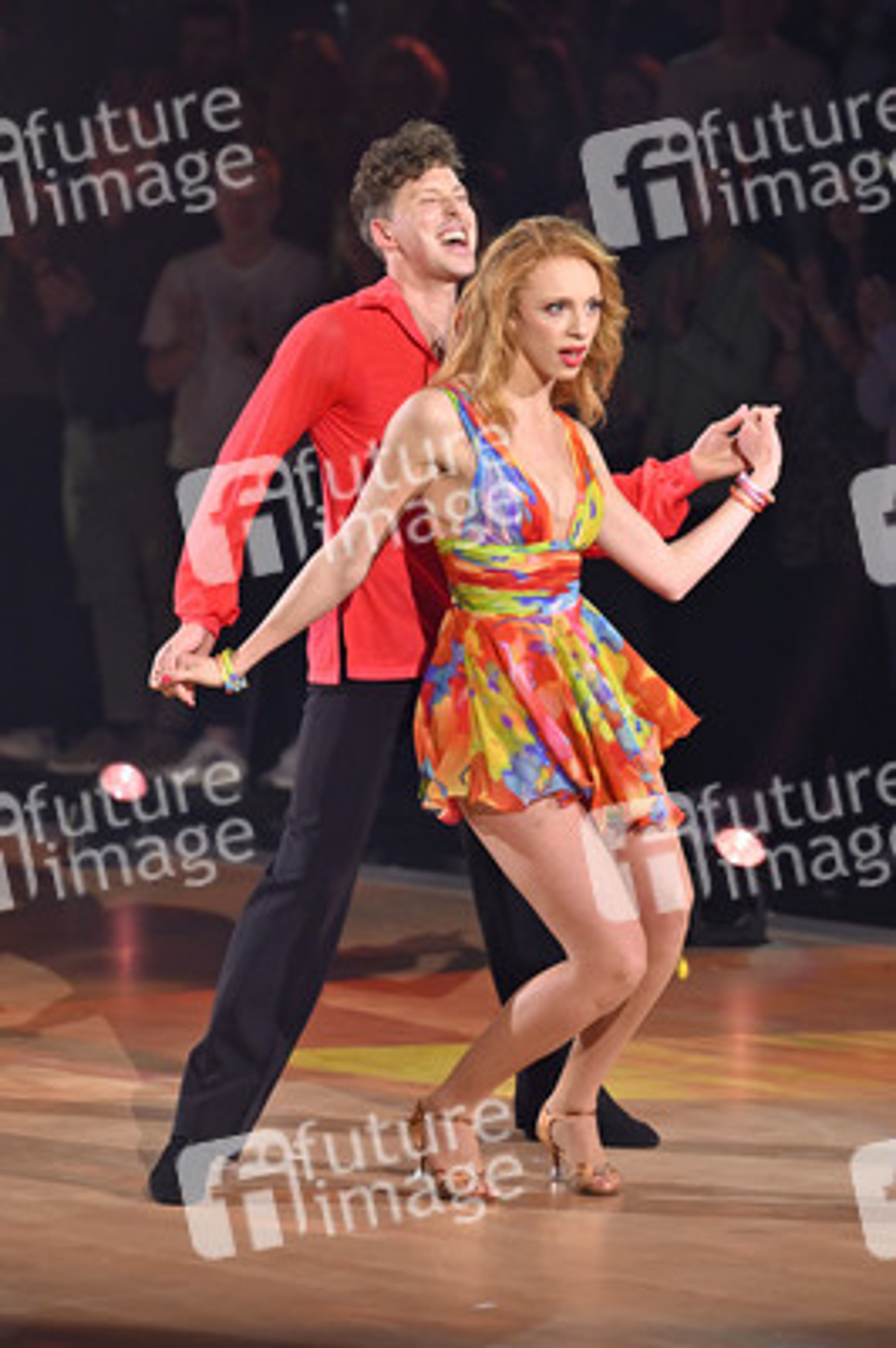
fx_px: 5983
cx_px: 448
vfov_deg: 12.8
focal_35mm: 160
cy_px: 674
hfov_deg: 8.6
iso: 1600
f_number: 4
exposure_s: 1/500
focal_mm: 160
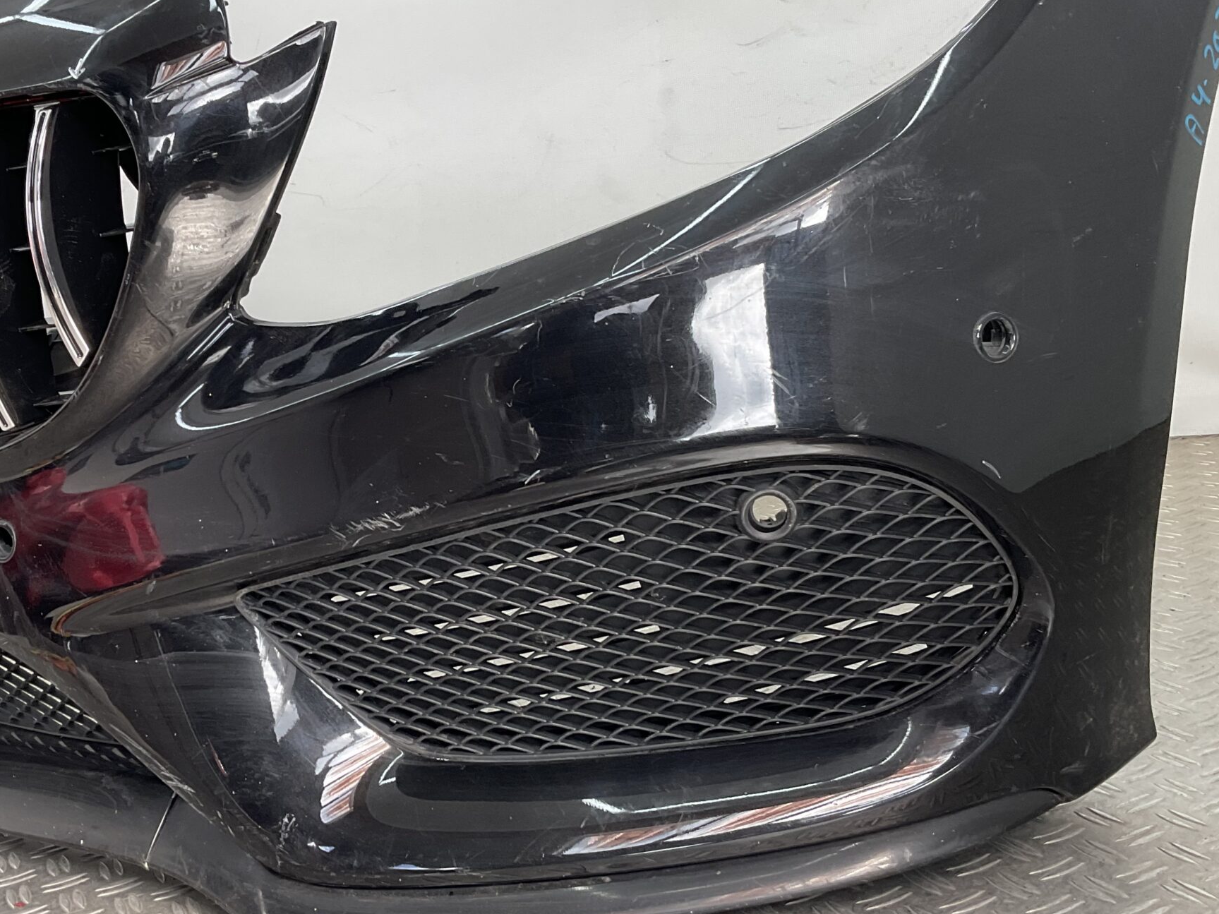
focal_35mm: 43
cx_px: 473
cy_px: 434
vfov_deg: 33.6
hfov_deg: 43.6
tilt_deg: -9.5
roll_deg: +7.6
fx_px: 1514
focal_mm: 3
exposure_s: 1/120
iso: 20
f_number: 1.8
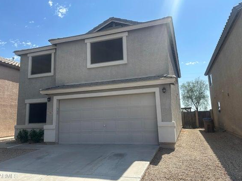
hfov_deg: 65.3
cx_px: 120
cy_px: 84
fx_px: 189
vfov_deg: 51.3
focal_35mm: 27
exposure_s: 1/4348
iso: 80
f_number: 1.78
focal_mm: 6.86
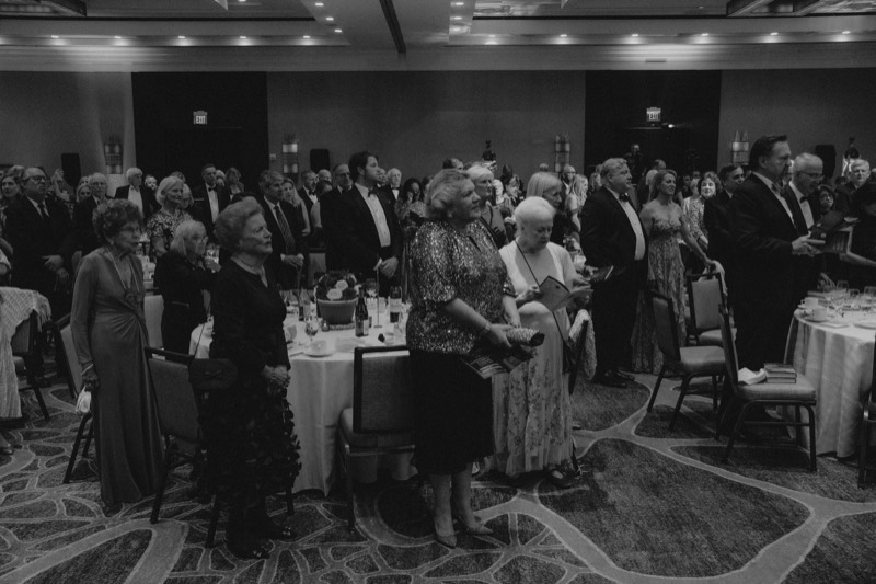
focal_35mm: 34
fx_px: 839
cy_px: 292
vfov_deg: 38.3
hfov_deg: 55.1
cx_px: 438
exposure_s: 1/100
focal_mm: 23
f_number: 3.2
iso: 6400
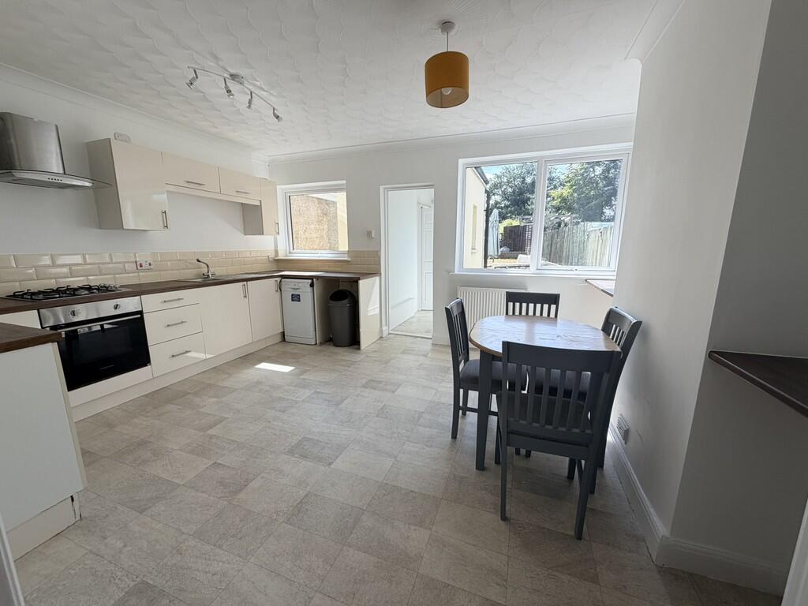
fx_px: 327
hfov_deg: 102.1
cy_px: 303
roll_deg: +0.3
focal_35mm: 14
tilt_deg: -9.8
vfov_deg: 85.7
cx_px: 404
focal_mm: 2.22
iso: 64
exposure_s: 1/436
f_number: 2.2
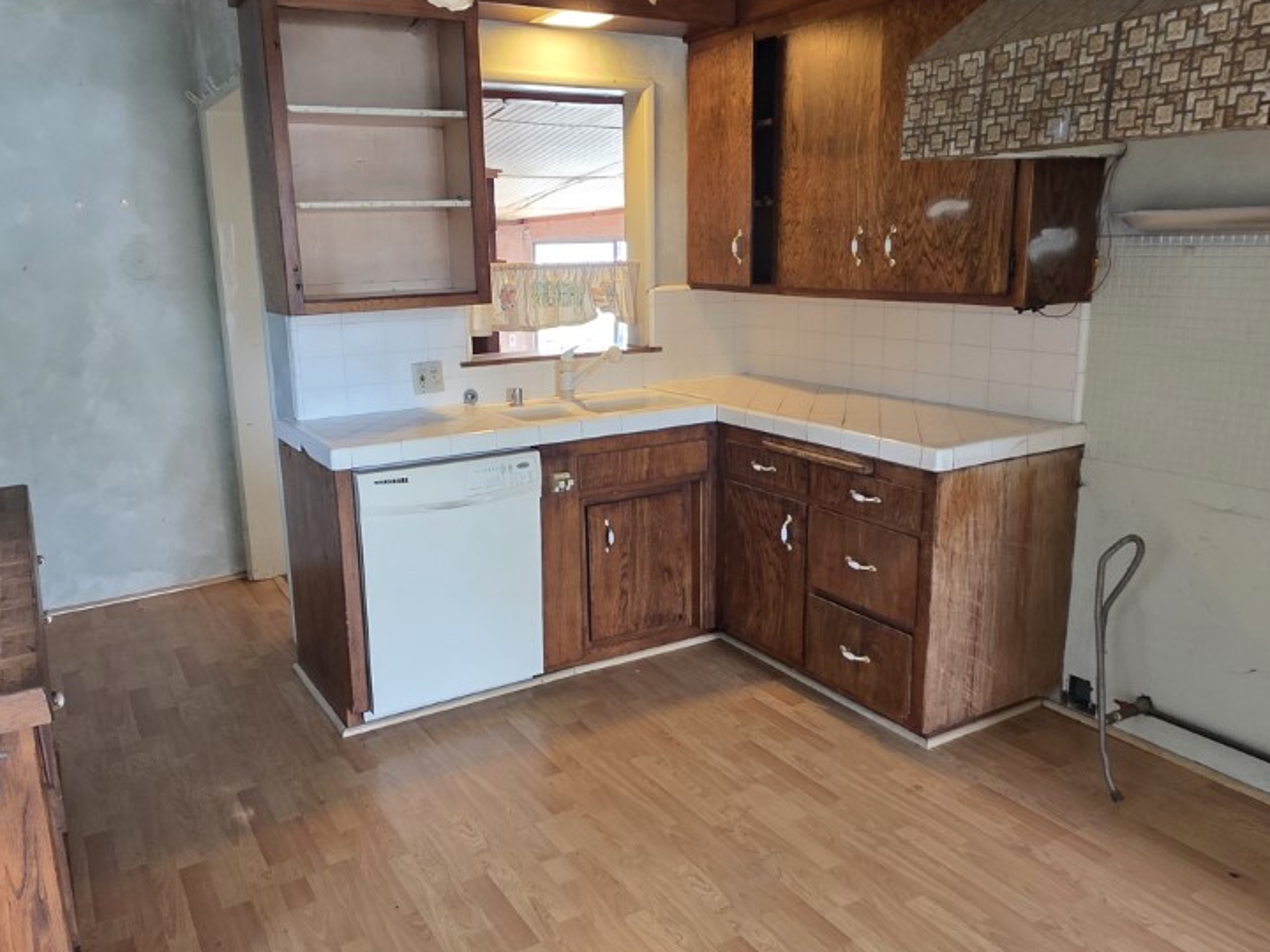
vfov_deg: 53.1
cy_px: 478
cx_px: 586
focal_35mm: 26
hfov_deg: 67.2
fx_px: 954
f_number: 1.9
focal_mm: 2.2
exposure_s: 1/60
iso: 400
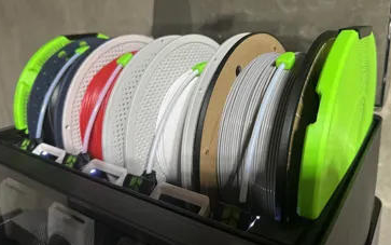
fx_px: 298
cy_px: 101
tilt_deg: -15.9
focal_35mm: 28
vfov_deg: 44.4
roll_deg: +2.6
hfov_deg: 66.4
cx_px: 209
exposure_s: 1/60
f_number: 1.78
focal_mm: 6.86
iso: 400
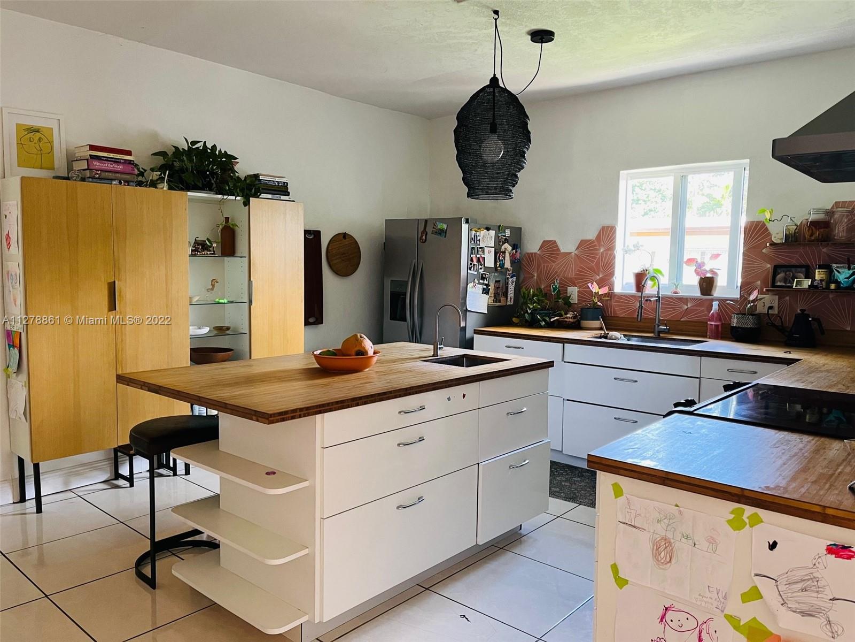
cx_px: 428
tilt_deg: -6.2
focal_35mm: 26
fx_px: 642
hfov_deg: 67.3
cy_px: 321
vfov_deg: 53.1
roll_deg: -0.6
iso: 250
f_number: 1.6
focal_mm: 5.1
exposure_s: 1/60
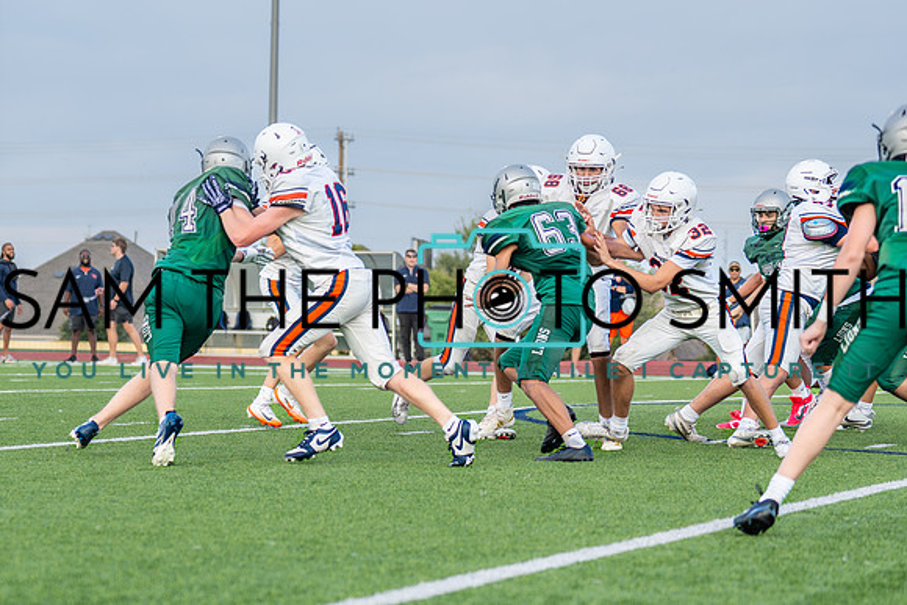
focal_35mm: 138
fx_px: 3490
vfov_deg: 9.9
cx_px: 274
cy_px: 323
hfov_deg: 14.8
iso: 500
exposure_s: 1/1600
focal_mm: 70
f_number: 2.8
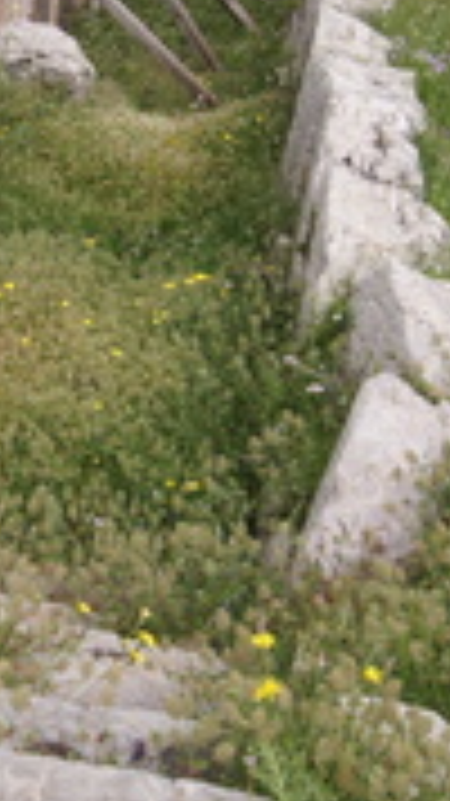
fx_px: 1656
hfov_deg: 15.0
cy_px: 223
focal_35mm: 78
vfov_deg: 26.9
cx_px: -58
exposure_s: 1/160
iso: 200
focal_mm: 22
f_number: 10
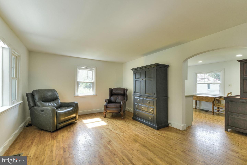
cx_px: 124
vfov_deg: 73.8
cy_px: 82
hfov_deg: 96.7
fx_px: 110
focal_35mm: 16
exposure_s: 1/6
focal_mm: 16
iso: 200
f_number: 22
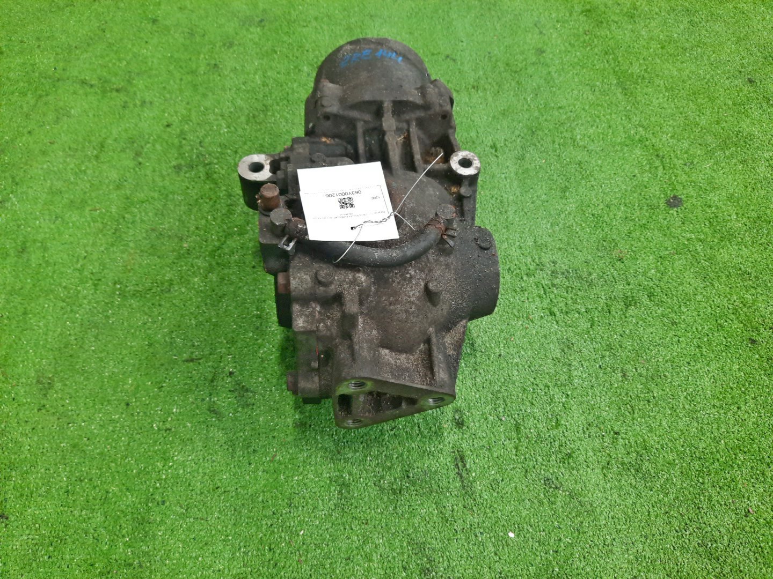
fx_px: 558
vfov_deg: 54.9
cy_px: 290
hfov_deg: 69.4
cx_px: 386
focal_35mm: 25
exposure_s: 1/50
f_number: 2
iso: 253
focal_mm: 4.6
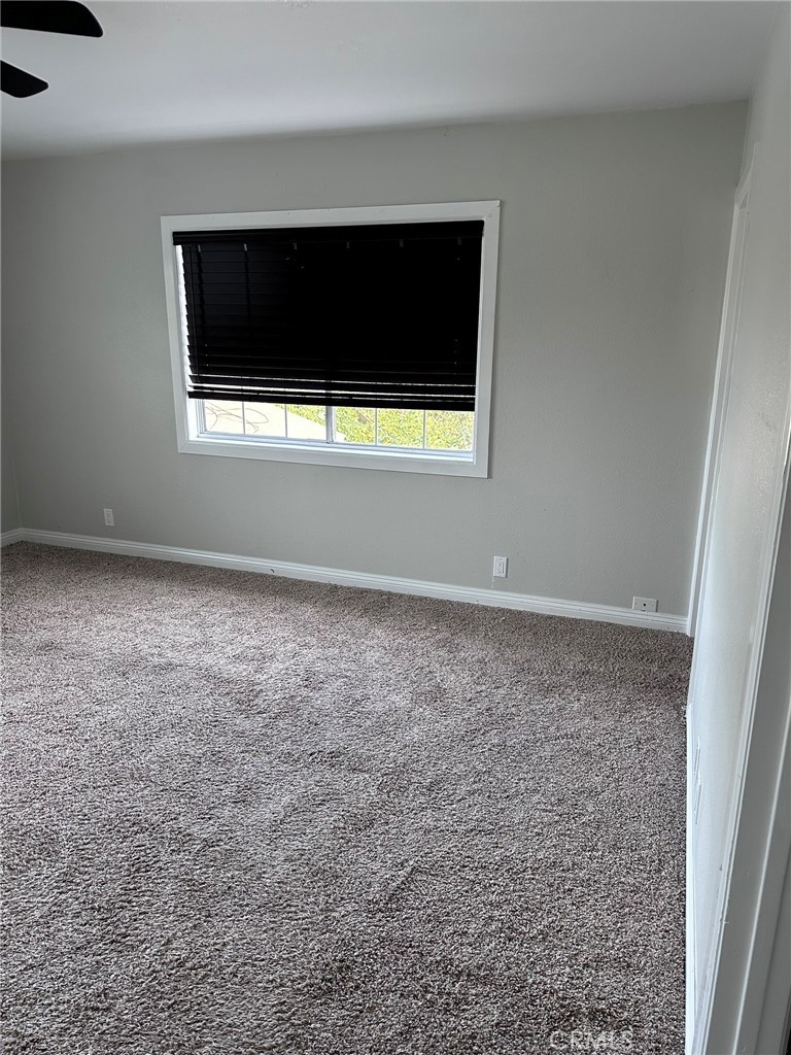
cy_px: 528
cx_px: 396
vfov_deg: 71.6
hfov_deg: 56.8
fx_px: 731
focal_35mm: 24
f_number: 1.78
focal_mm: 6.86
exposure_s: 1/108
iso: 250
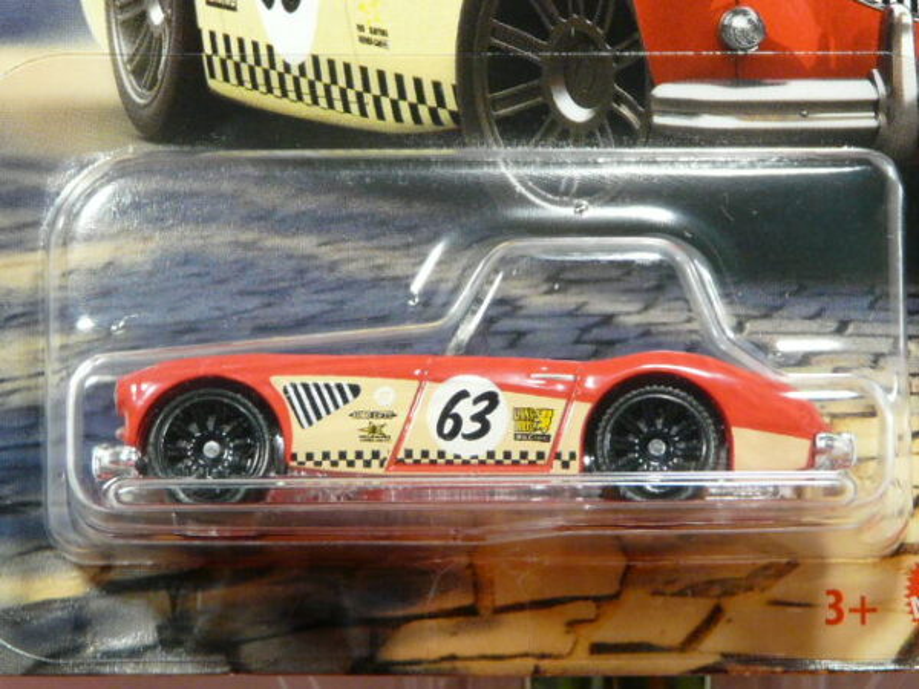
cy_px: 344
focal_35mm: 147
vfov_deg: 10.1
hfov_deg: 13.4
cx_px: 460
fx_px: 3903
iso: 200
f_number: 3.6
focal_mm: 15.1
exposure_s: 1/50
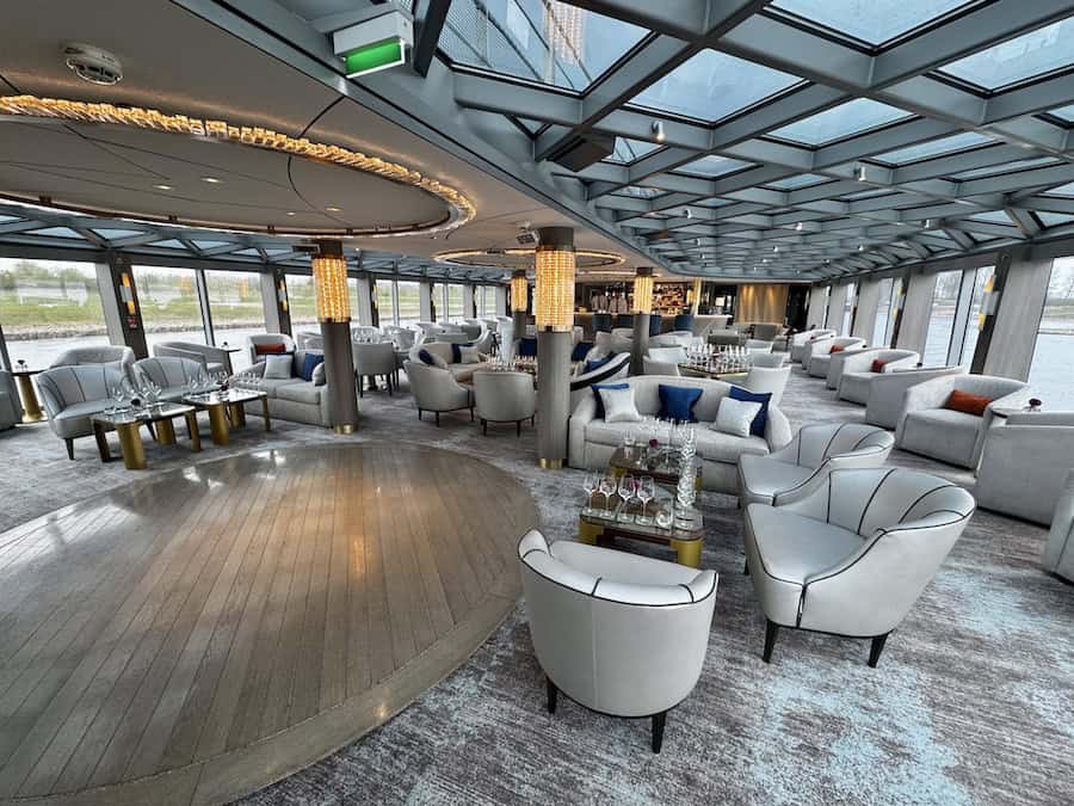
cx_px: 537
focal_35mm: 14
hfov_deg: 102.1
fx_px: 434
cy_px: 403
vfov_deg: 85.7
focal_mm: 2.2
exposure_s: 1/100
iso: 64
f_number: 2.2
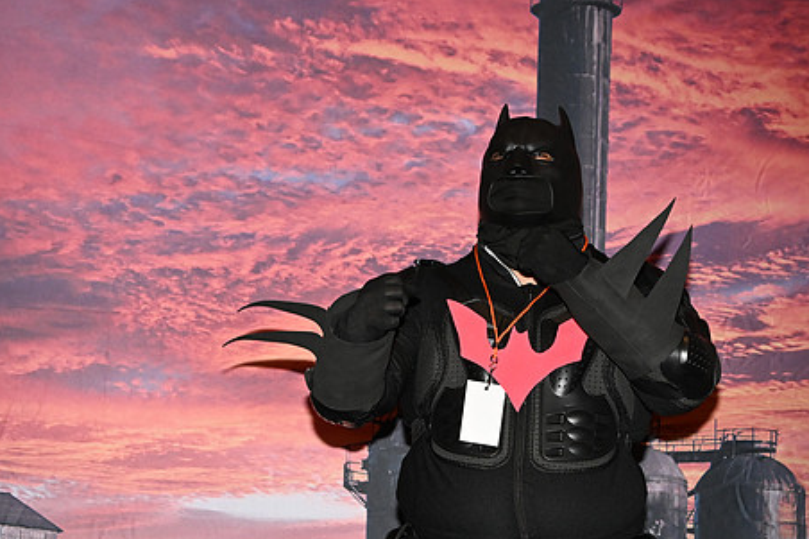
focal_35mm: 95
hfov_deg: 21.5
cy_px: 329
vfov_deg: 14.4
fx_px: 2134
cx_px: 358
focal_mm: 74
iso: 3200
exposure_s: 1/100
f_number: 5.6
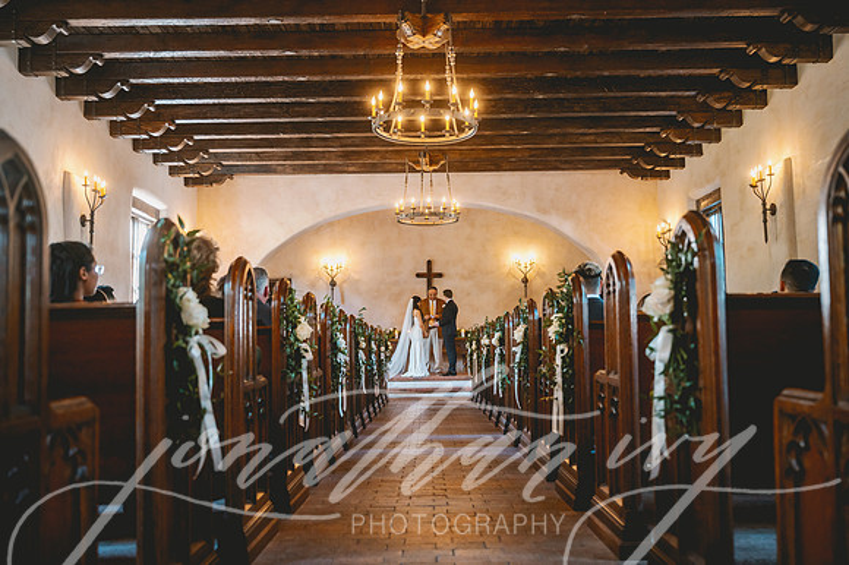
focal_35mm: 32
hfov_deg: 58.7
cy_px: 282
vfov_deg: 41.1
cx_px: 424
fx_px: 754
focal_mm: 32
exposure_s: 1/200
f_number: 2.8
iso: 1250
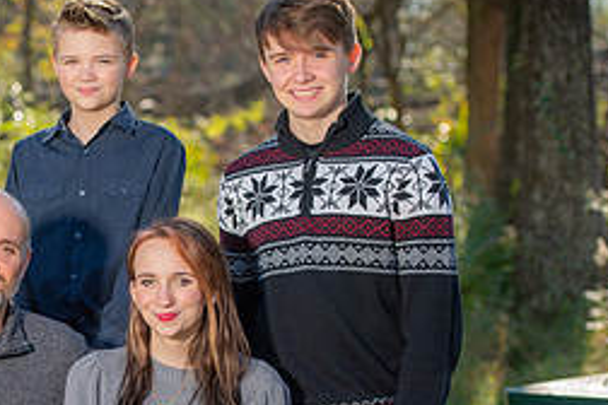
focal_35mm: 161
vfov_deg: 8.5
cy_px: 354
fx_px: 2719
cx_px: 147
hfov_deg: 12.7
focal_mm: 70
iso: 50
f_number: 3.5
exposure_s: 1/250
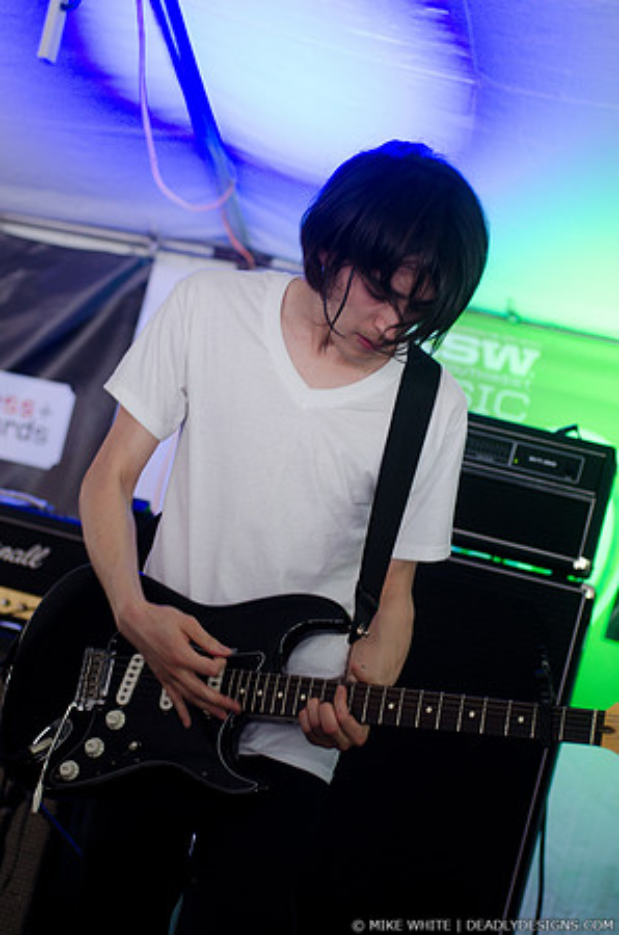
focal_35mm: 72
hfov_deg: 18.8
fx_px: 1865
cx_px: 310
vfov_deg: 28.1
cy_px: 468
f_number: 3.2
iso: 640
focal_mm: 48
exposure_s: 1/100
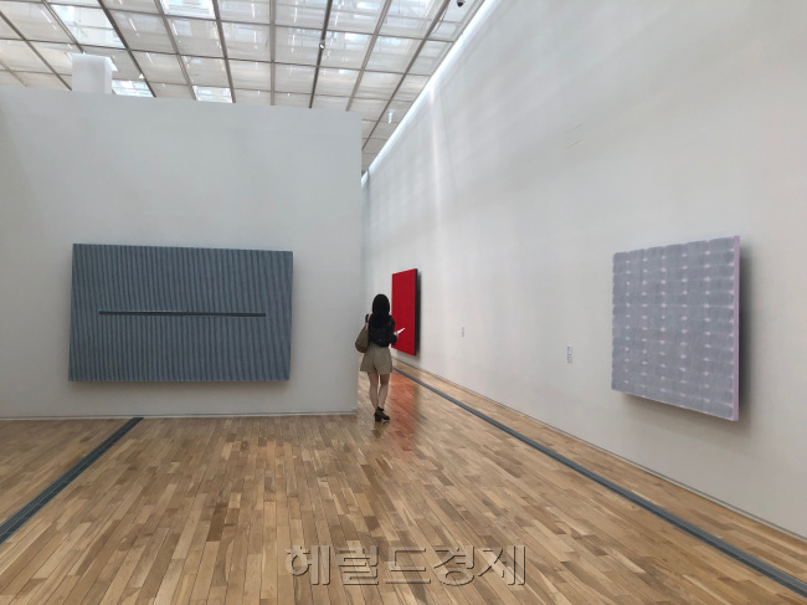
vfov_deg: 49.7
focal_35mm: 28
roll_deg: -1.2
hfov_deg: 63.5
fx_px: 653
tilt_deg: +1.3
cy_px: 302
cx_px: 404
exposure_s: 1/120
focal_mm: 4
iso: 40
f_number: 1.8
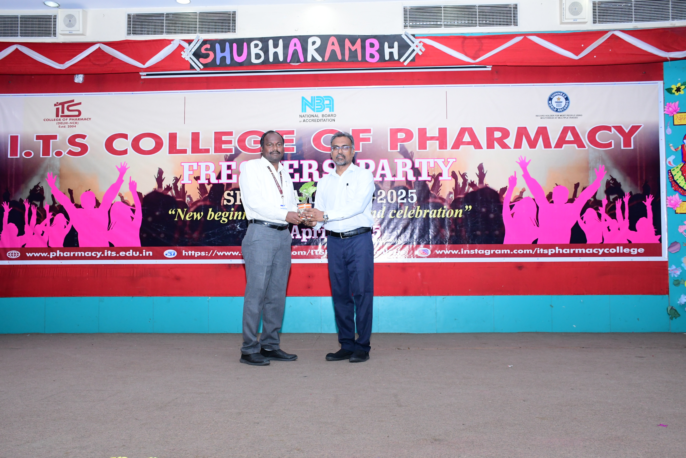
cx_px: 343
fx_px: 629
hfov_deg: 57.2
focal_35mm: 33
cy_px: 229
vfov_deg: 40.0
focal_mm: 22
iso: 1600
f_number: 5.6
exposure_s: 1/125
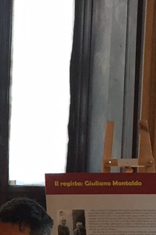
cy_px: 184
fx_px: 1016
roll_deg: -1.4
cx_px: -256
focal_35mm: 156
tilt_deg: -5.0
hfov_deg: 7.9
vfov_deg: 13.1
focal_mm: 4.15
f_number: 2.2
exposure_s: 1/33
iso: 50
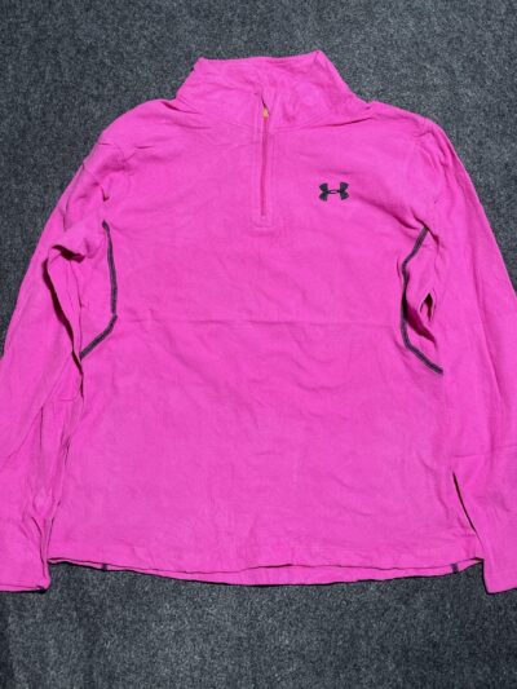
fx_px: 518
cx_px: 258
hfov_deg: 53.1
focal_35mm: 26
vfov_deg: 67.3
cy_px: 344
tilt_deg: -57.1
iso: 100
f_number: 1.6
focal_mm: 4.2
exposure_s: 1/100
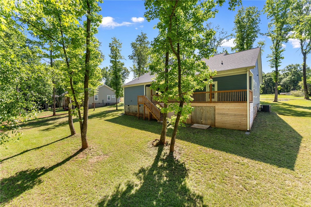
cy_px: 104
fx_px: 121
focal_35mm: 14
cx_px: 156
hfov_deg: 104.3
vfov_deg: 81.2
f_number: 6.3
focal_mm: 14
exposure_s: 1/200
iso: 100
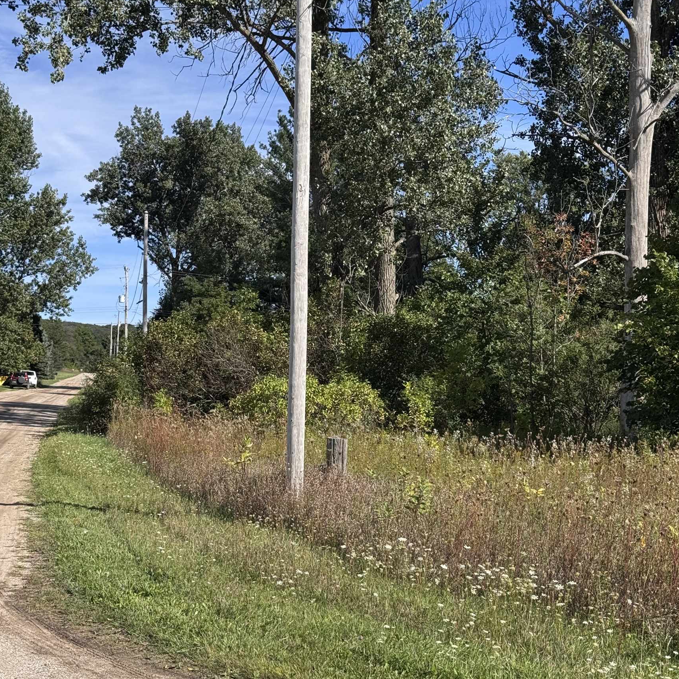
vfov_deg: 29.9
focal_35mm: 57
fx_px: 1265
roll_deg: +0.2
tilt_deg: -2.2
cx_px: 340
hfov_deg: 30.0
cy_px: 426
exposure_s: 1/3257
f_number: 1.78
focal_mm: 6.76
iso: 64
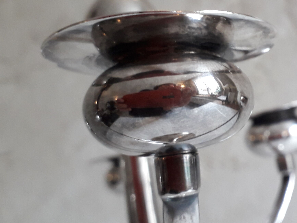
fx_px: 438
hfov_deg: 36.2
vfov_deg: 28.5
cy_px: 89
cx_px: 239
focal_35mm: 51
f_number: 1.9
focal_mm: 3.6
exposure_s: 1/50
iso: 100
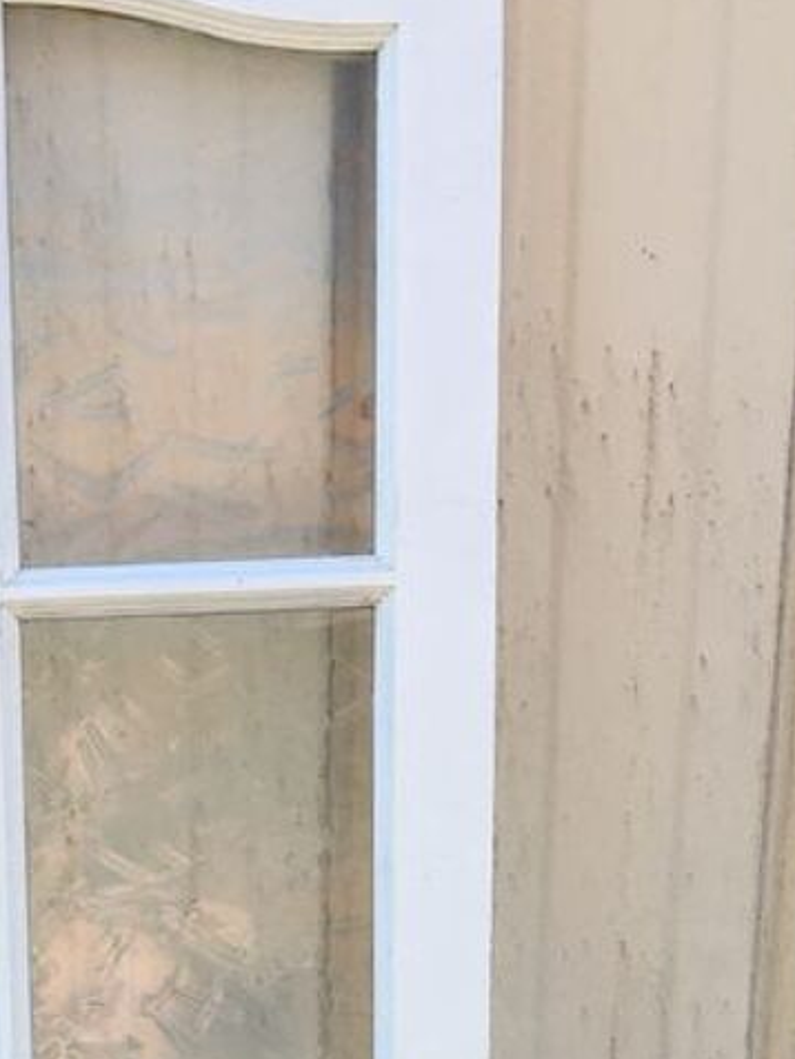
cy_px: 1287
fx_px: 2479
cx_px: 7
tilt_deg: -22.9
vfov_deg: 22.2
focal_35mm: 81
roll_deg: +3.3
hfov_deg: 17.8
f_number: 2.2
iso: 25
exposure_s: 1/523
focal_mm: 4.15
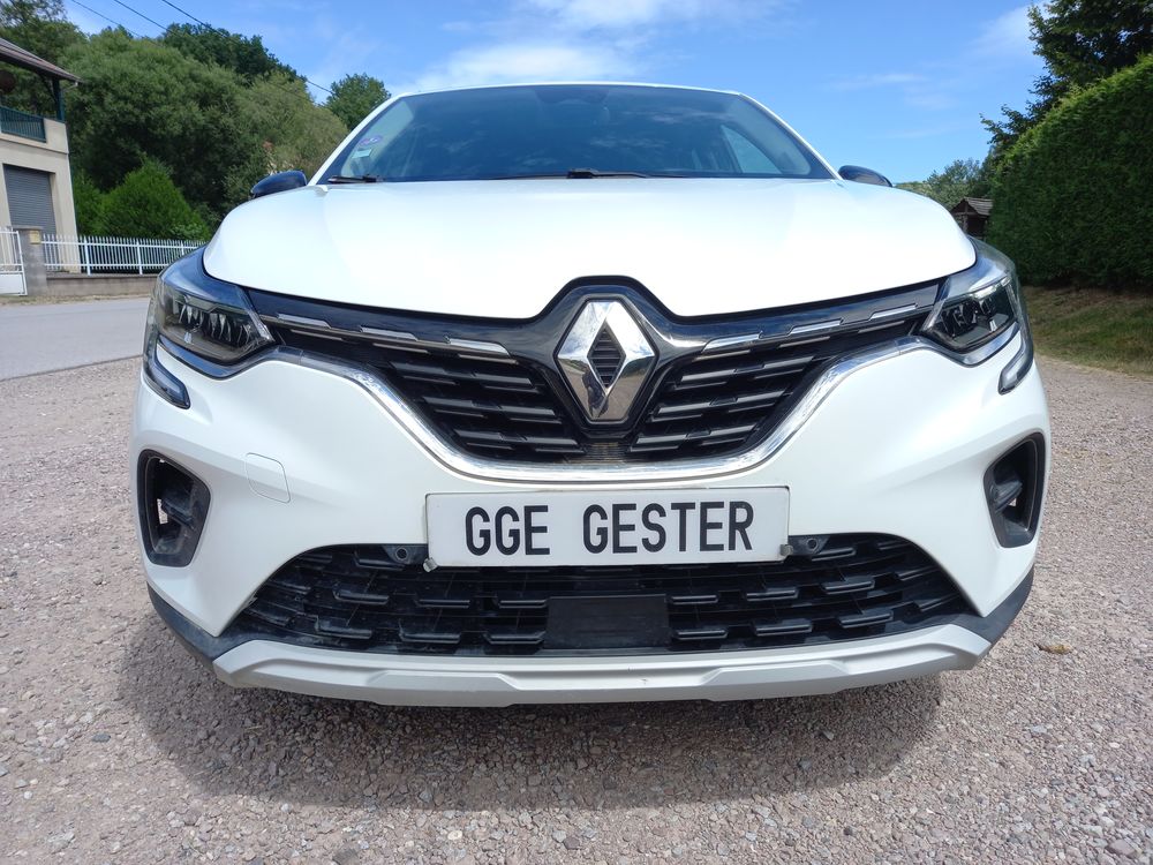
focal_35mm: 25
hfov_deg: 69.4
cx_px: 576
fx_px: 833
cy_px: 432
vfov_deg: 54.9
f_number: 2
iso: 25
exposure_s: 1/633
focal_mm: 4.6
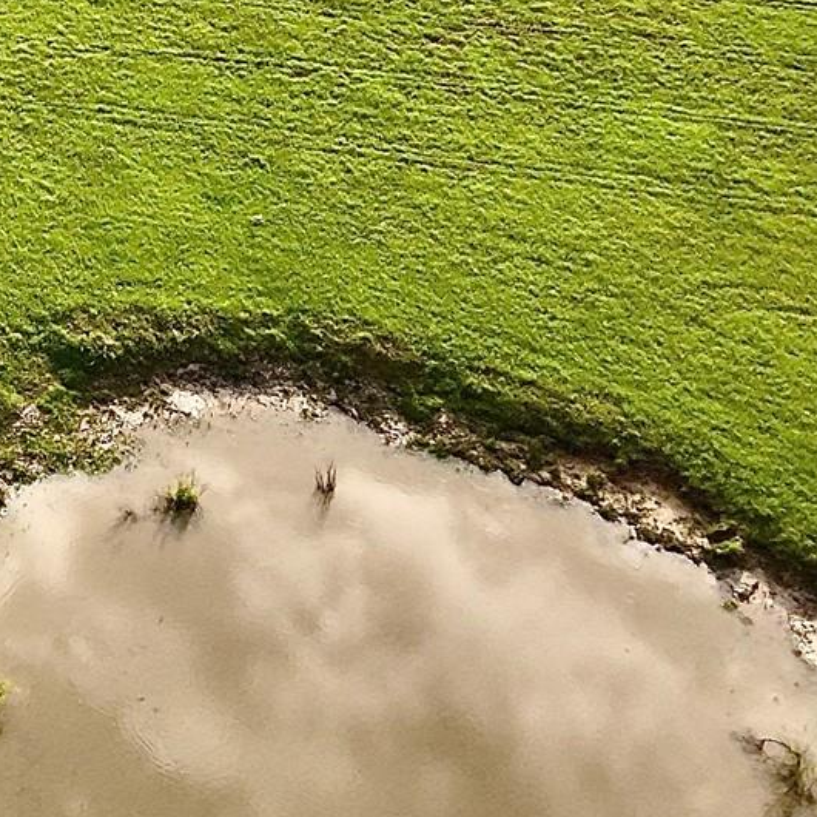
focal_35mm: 82
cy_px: -207
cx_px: -254
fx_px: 2190
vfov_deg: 19.7
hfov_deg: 19.4
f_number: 2.8
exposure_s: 1/1000
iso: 100
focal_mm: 4.4
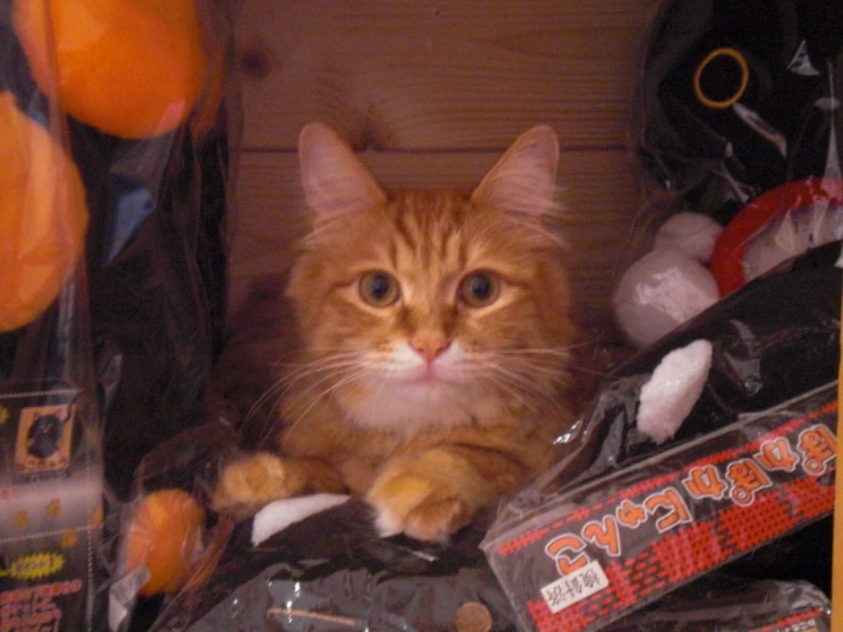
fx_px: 1826
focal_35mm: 75
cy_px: 316
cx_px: 422
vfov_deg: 19.6
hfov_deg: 26.0
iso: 800
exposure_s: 1/8
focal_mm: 12.47
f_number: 4.5
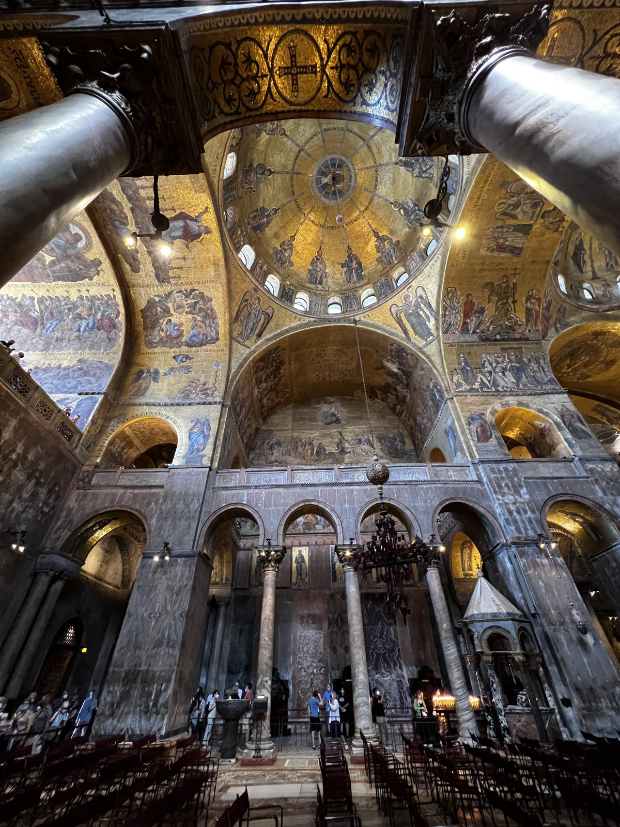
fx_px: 310
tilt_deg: +39.1
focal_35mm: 13
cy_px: 414
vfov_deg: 106.2
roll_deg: -0.1
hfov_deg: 89.9
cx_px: 310
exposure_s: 1/50
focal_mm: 1.57
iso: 640
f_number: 1.8
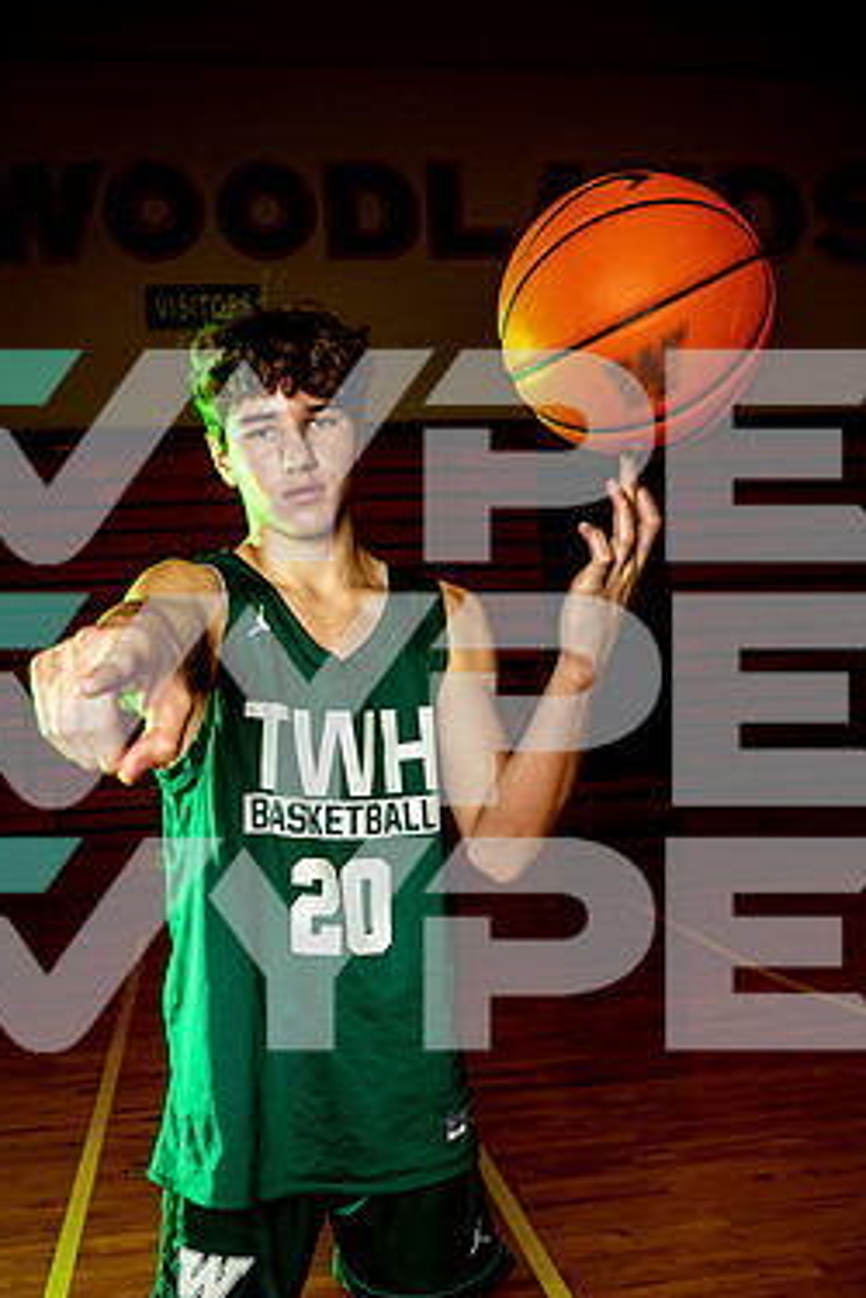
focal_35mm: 36
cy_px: 703
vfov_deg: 53.1
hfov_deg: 36.8
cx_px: 391
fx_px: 1299
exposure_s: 1/250
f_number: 5
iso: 200
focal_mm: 30
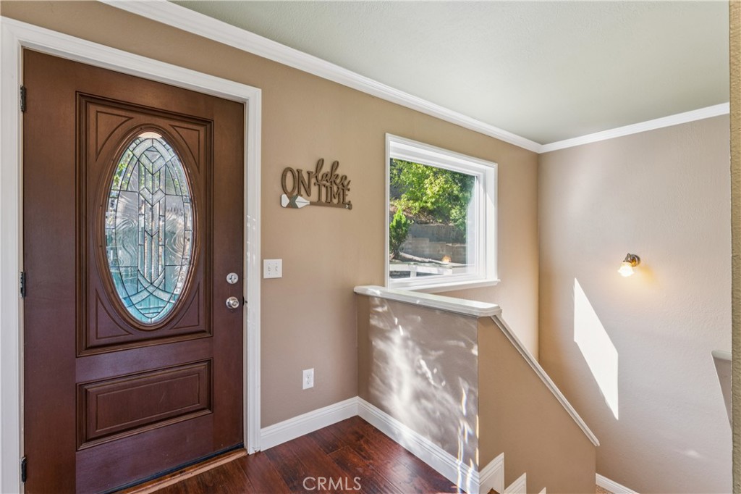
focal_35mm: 16
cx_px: 370
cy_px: 247
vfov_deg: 73.7
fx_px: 329
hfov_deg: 96.8
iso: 100
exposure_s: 1/3.33
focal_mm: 16
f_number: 13
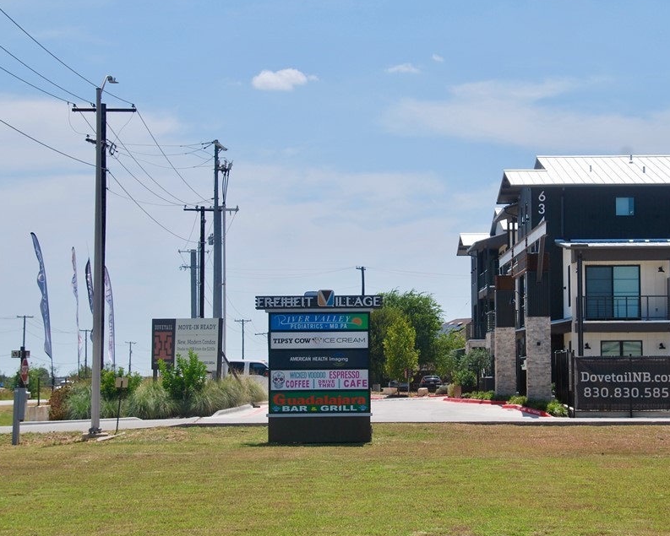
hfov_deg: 19.1
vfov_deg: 15.4
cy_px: 268
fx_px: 1984
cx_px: 414
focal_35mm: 100
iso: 100
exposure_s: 1/320
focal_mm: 52
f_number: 9
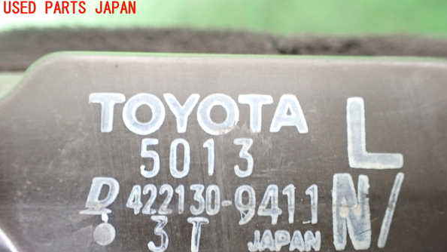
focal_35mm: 33
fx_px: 391
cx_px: 225
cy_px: 169
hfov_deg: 59.5
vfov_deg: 35.3
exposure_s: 1/30
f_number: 2.3
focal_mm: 5.4
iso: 800
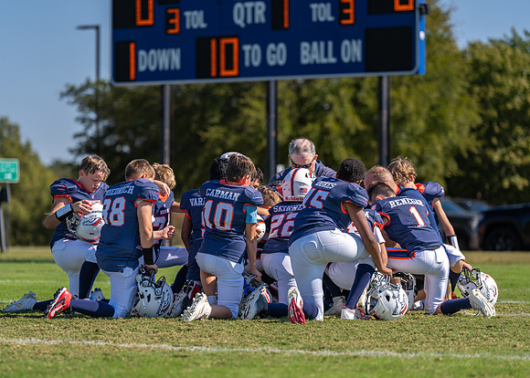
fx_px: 2541
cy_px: 210
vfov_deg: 8.5
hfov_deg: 11.9
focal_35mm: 169
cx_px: 243
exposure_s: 1/2000
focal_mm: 144
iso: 100
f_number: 2.8
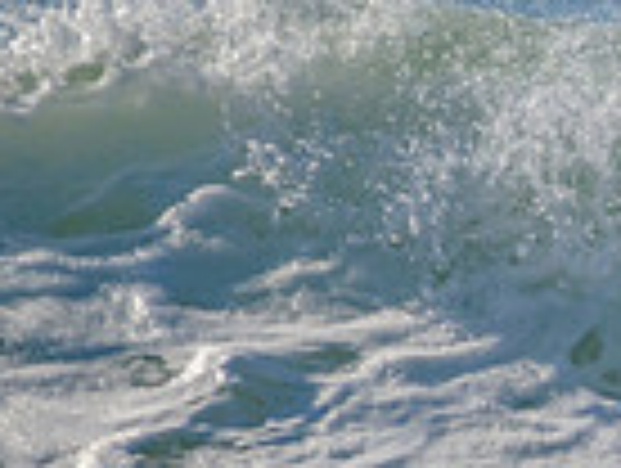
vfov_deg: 0.5
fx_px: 58082
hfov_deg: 0.6
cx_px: 1300
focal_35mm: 3232
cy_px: 511
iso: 500
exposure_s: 1/2000
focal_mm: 800
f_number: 11
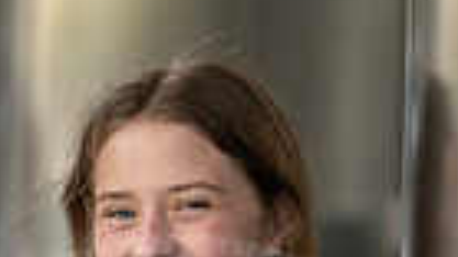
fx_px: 3508
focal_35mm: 289
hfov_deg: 7.5
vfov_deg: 4.1
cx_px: 267
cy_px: 636
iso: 125
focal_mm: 85
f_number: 1.8
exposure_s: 1/800
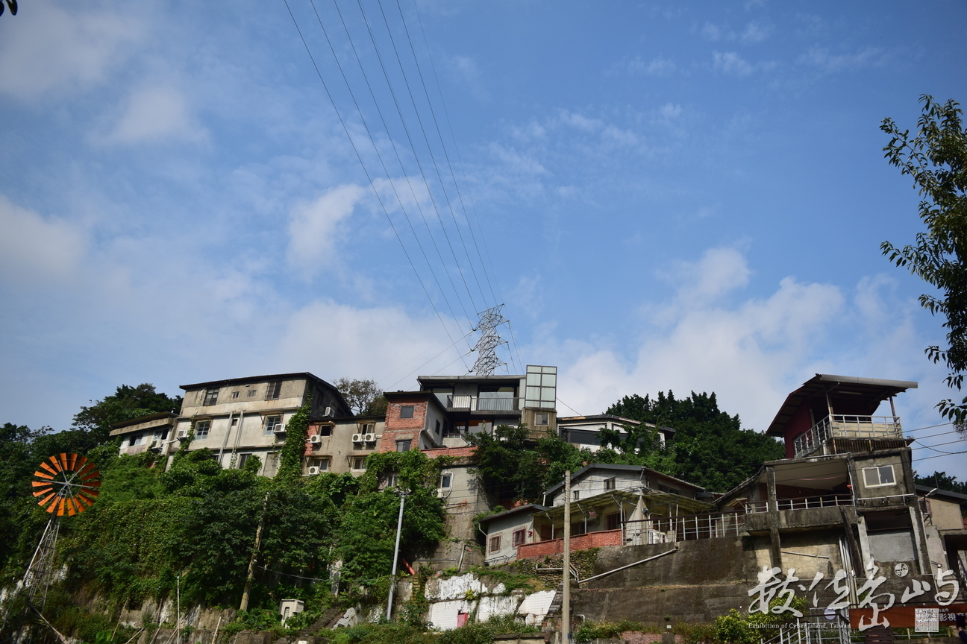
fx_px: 725
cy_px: 322
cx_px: 484
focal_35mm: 27
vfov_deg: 47.9
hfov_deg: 67.4
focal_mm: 18
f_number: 4.5
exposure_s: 1/1000
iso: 200
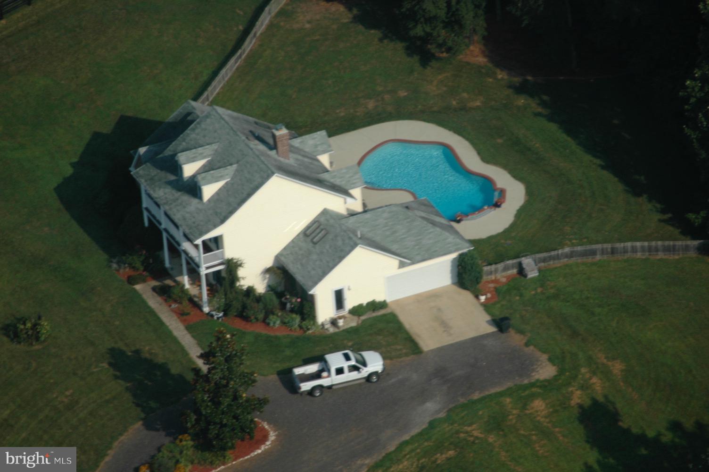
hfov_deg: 4.6
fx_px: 8855
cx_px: 354
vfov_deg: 3.0
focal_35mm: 450
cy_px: 236
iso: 200
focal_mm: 300
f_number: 5.6
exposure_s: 1/640
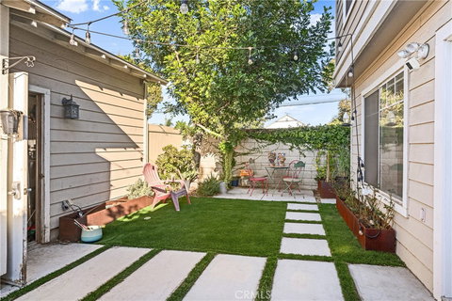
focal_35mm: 21
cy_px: 150
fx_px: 264
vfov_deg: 59.5
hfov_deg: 81.2
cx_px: 226
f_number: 7.1
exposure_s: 1/30
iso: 320
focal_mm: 21
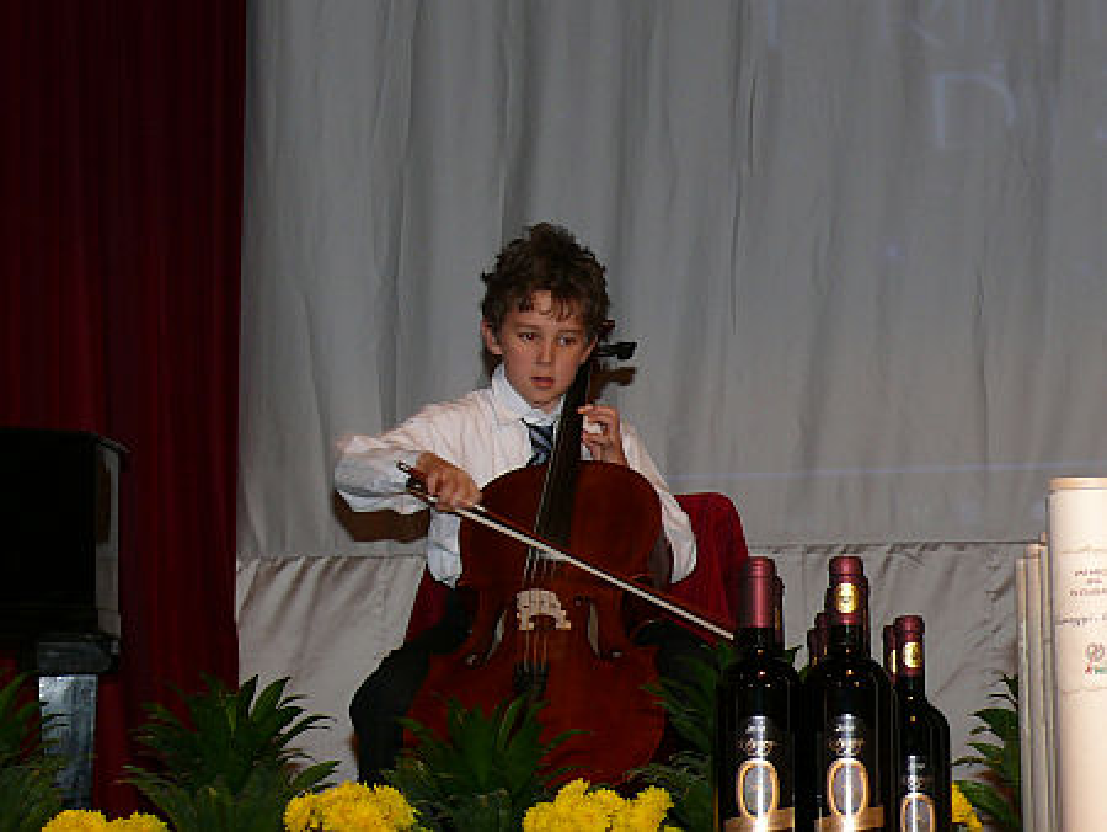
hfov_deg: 15.4
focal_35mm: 128
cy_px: 416
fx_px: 4096
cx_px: 554
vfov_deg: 11.6
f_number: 4
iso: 100
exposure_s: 1/30
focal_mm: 15.3
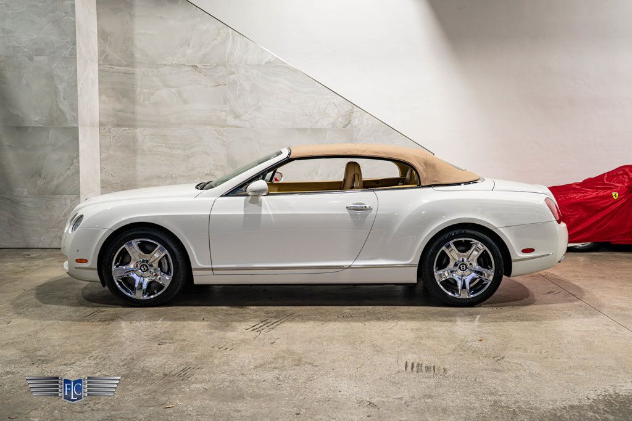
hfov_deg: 52.5
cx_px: 316
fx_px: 641
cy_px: 195
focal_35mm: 37
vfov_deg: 36.4
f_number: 4
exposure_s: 1/80
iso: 1250
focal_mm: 34
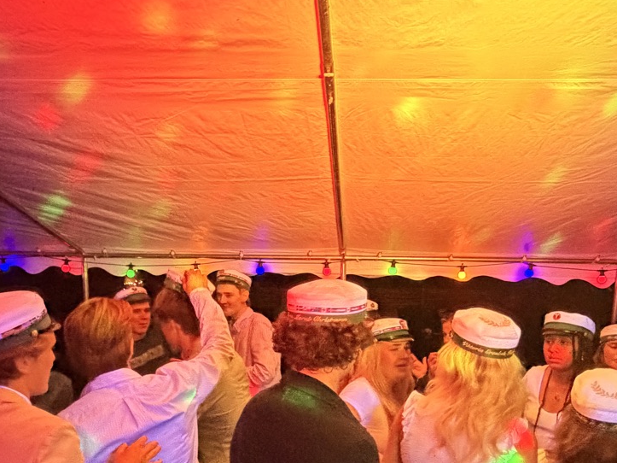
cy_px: 350
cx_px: 331
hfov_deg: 58.3
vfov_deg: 43.9
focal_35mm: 31
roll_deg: -1.4
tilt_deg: -7.2
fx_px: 552
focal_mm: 2.22
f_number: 2.2
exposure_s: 1/59
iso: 1250
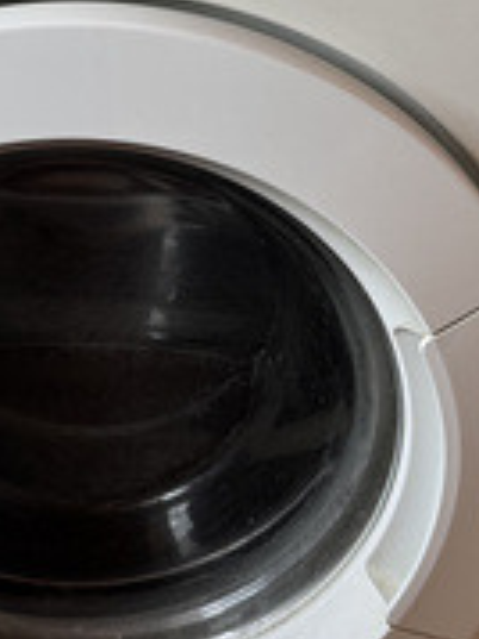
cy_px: 196
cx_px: 63
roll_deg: +1.1
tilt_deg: -24.9
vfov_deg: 28.7
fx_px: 1238
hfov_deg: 21.5
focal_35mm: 67
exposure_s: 1/121
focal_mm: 6.76
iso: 100
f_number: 1.78
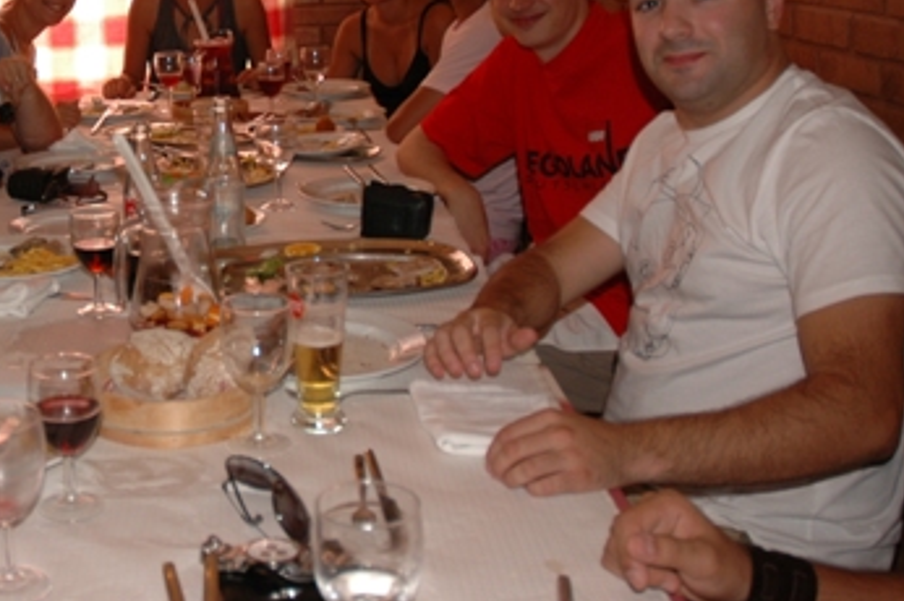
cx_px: 136
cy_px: 144
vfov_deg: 26.6
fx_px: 1254
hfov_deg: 37.7
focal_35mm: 50
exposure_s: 1/200
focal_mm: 18
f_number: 3.5
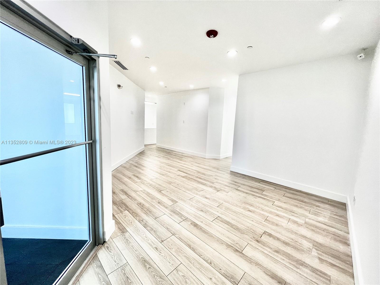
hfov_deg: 106.2
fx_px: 143
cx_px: 190
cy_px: 142
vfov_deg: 89.9
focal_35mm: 13
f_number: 1.8
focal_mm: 1.57
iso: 100
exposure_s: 1/120
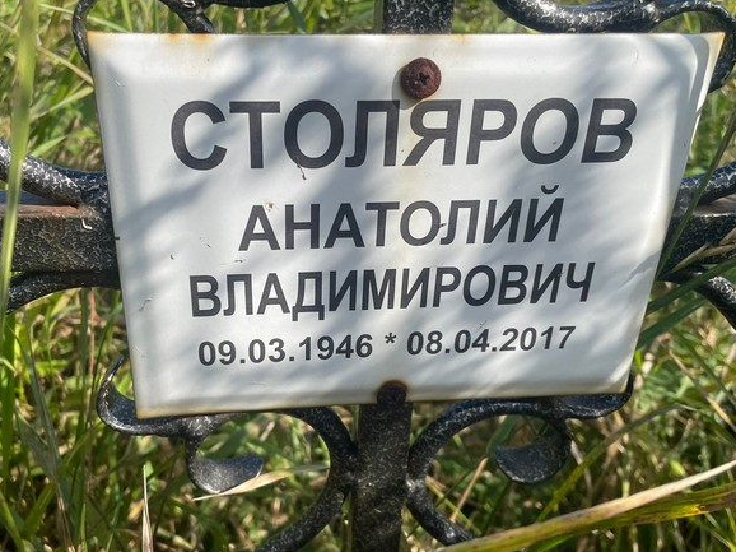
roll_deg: -1.0
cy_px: 306
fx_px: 765
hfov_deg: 51.3
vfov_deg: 39.6
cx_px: 332
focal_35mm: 36
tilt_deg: -23.4
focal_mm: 4.2
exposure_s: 1/2257
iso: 32
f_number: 1.6
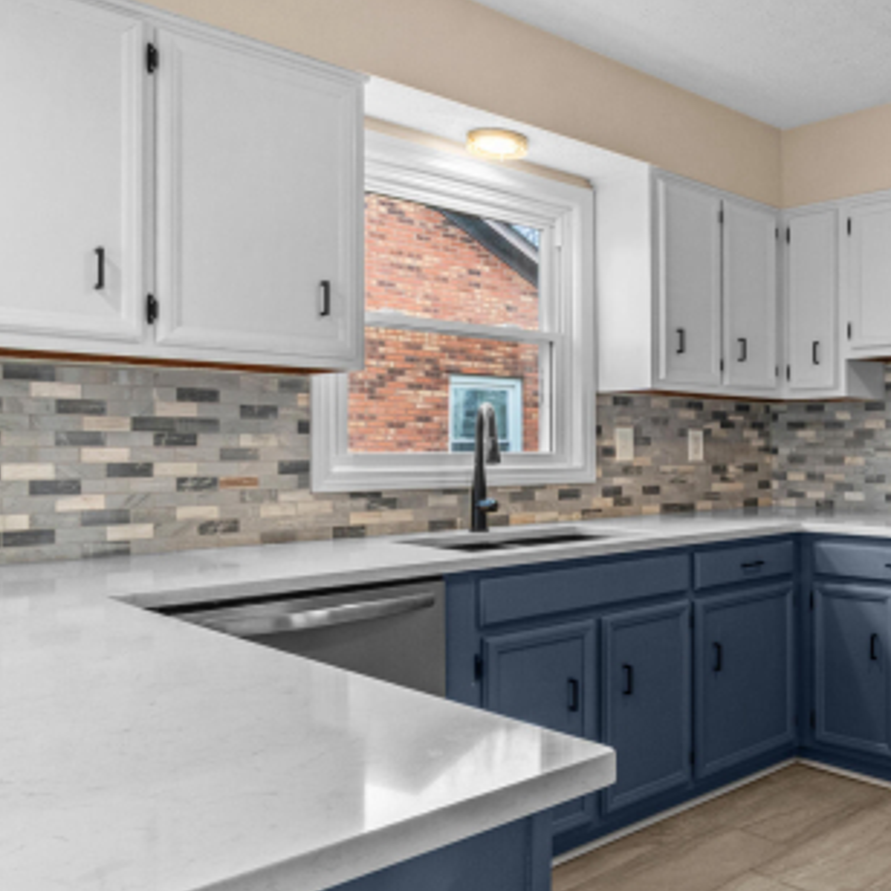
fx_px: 903
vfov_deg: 52.5
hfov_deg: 47.5
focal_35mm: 31
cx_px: 793
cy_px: 454
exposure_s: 1/3
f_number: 11
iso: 400
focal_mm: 10
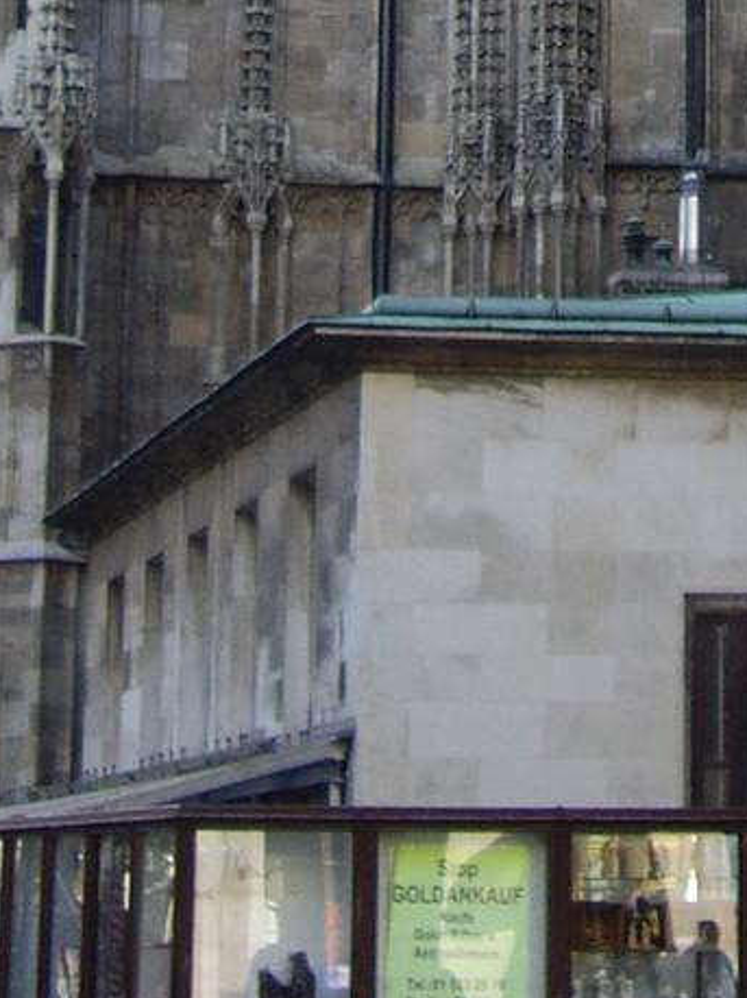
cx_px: 899
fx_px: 4896
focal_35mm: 170
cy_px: -946
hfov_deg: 8.6
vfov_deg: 10.7
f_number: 2.8
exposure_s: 1/200
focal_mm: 7.9
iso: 100
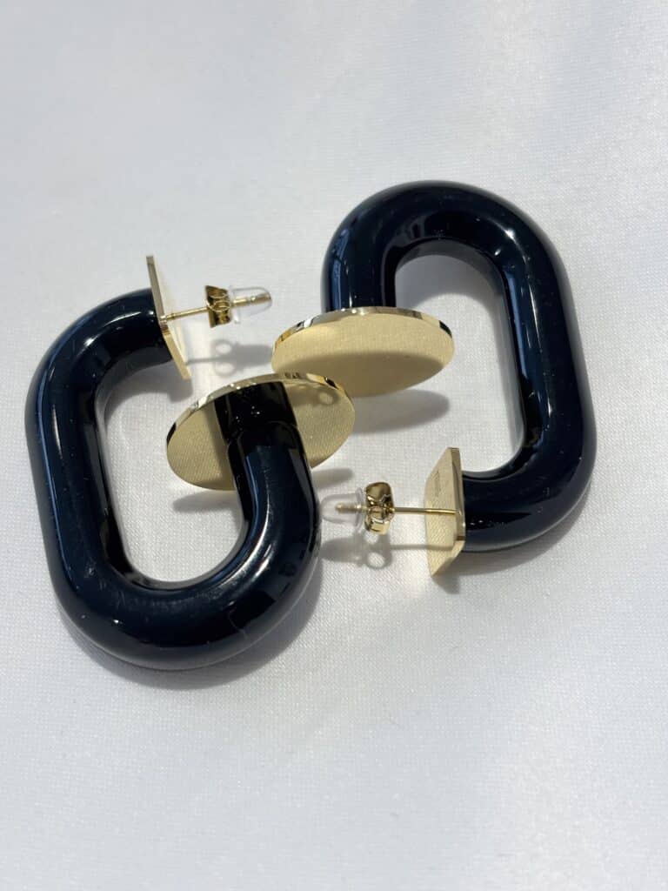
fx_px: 1338
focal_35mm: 52
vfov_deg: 36.8
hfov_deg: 28.0
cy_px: 446
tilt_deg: -64.0
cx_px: 334
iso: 25
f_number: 1.6
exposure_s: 1/117
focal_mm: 5.96
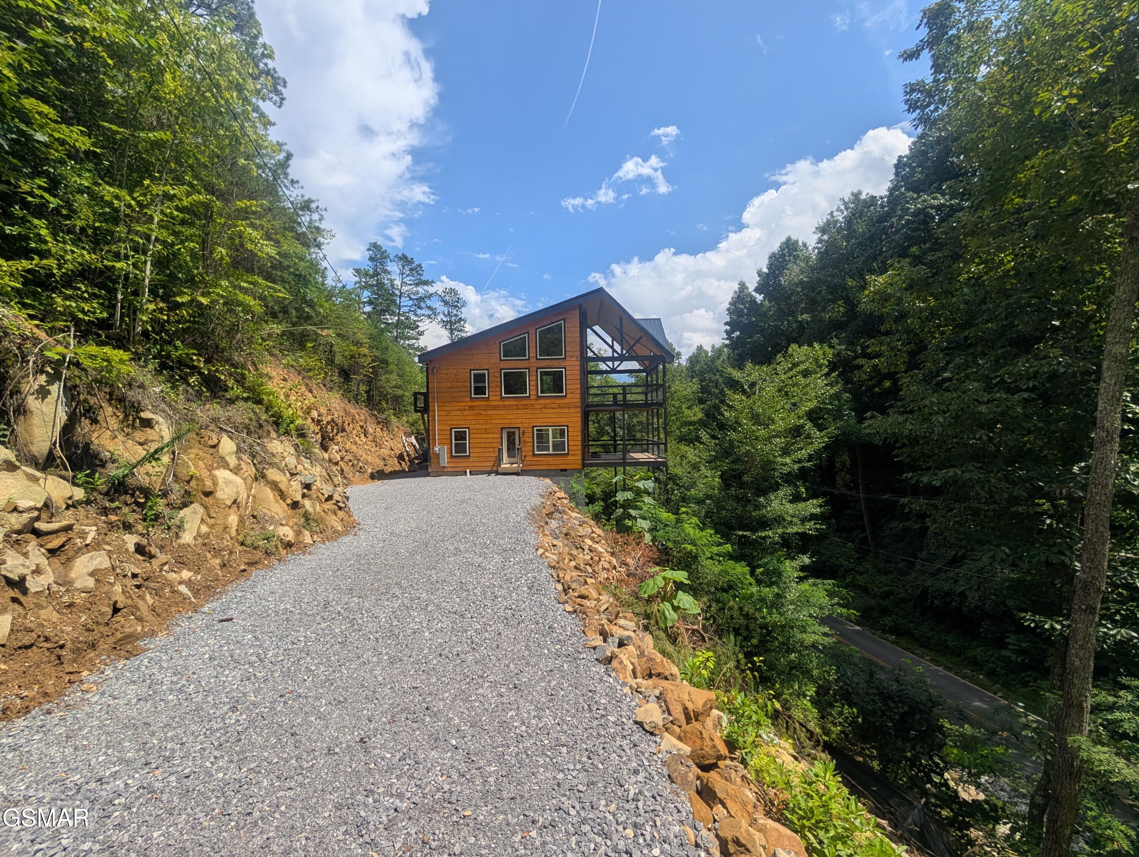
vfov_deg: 94.6
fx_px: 395
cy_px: 428
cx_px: 570
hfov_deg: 110.5
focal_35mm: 12
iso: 53
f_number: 1.7
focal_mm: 2.02
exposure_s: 1/4505
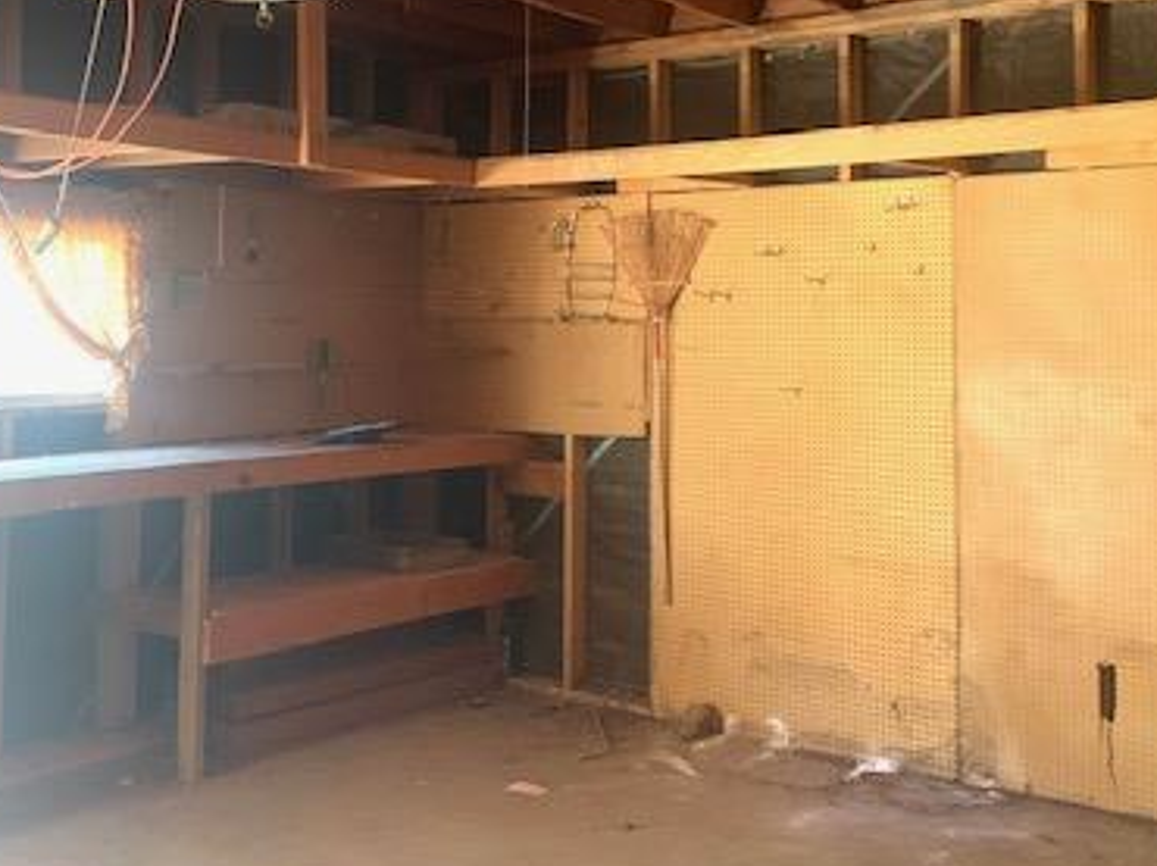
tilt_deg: +3.1
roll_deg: -0.9
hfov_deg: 42.1
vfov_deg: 31.8
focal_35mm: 45
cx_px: 553
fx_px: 1503
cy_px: 259
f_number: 1.8
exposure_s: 1/32
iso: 400
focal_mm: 4.25
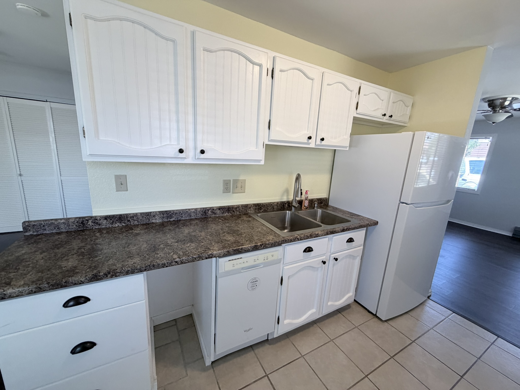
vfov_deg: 85.7
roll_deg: -4.0
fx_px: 210
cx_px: 260
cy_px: 195
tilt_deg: -11.0
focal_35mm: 14
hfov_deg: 102.1
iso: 200
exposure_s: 1/120
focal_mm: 2.22
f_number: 2.2
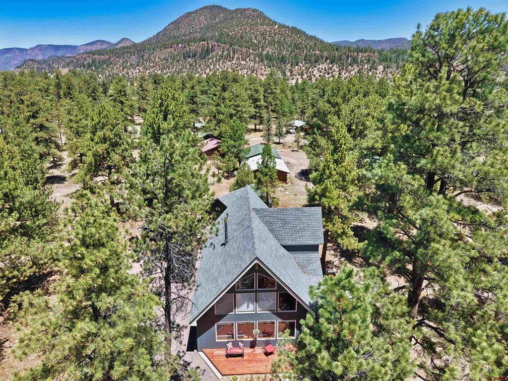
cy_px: 190
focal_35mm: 24
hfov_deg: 71.6
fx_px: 352
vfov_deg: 56.8
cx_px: 254
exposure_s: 1/2000
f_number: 1.8
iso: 120
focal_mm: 8.67
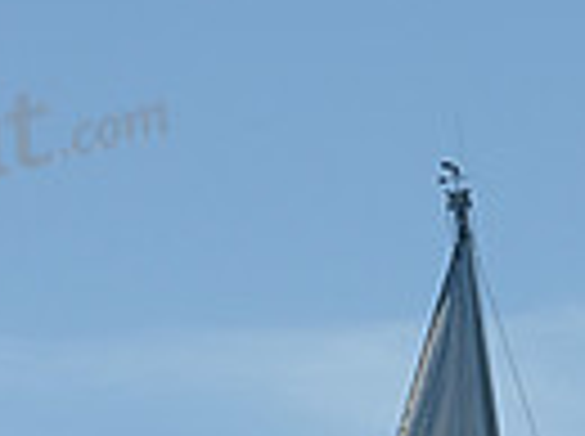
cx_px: 403
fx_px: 5077
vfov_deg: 4.9
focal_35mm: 301
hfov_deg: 6.6
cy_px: 769
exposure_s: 1/1000
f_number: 10
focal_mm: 70
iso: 320
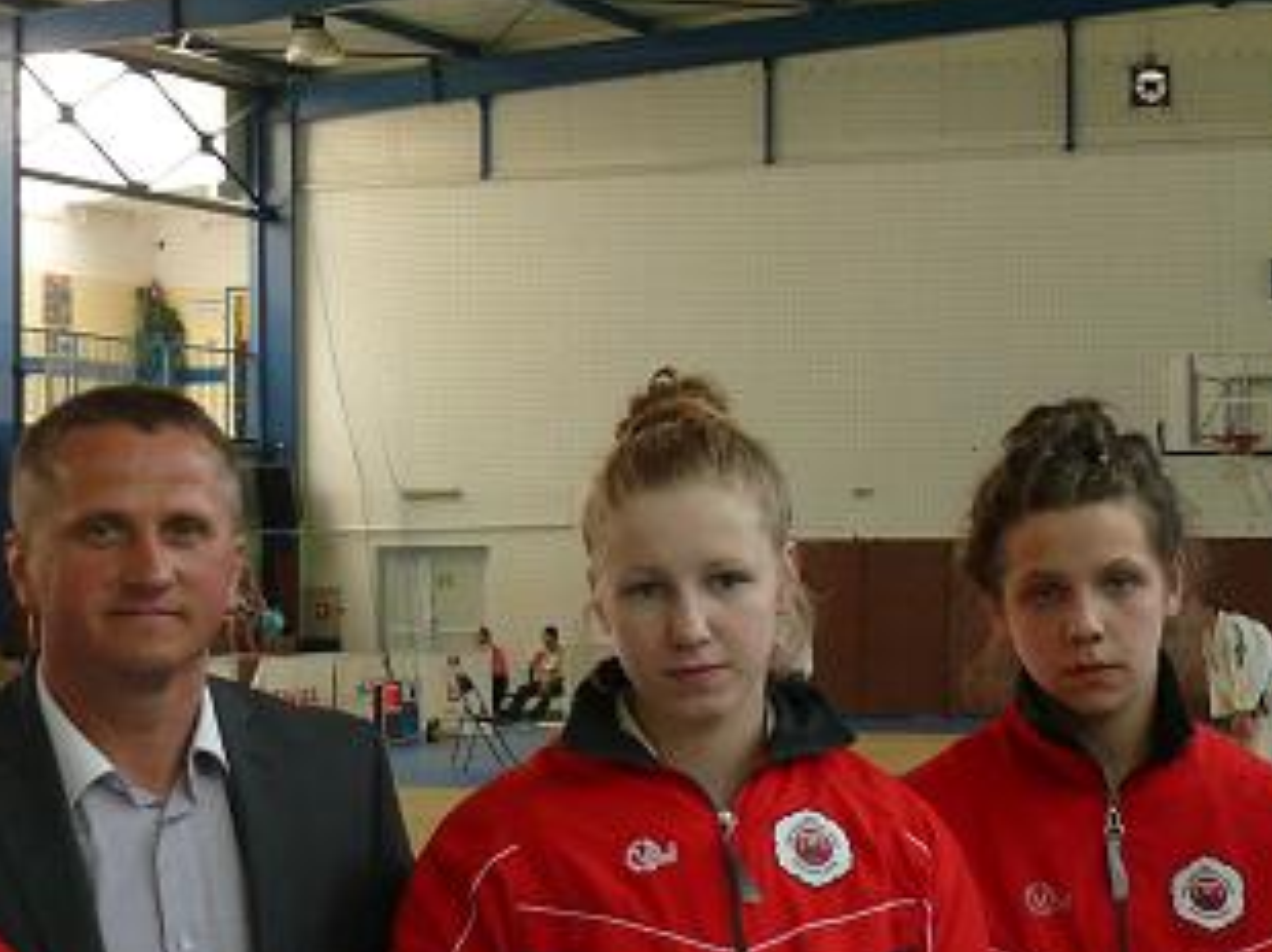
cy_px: 640
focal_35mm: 103
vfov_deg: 14.3
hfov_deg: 19.1
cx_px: 710
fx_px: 3782
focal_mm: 7.4
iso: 100
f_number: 2.8
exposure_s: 1/40
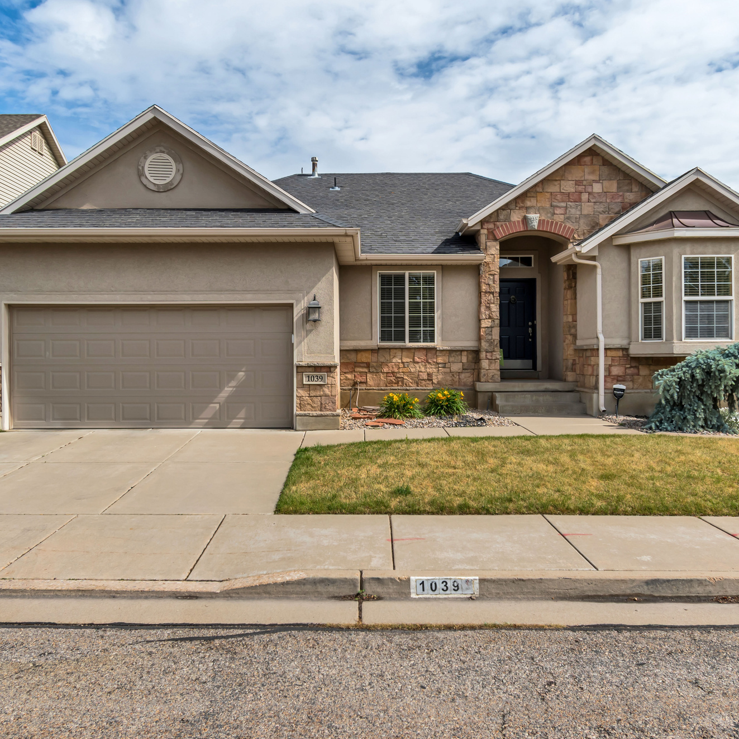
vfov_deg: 61.6
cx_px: 357
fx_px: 620
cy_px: 367
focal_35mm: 26
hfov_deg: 61.6
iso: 100
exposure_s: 1/1000
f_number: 4.8
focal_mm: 13
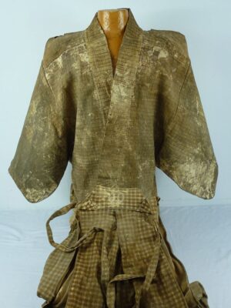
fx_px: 320
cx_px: 116
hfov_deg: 39.7
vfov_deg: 51.4
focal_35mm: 36
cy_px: 154
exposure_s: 1/60
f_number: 3.7
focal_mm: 6.4
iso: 160
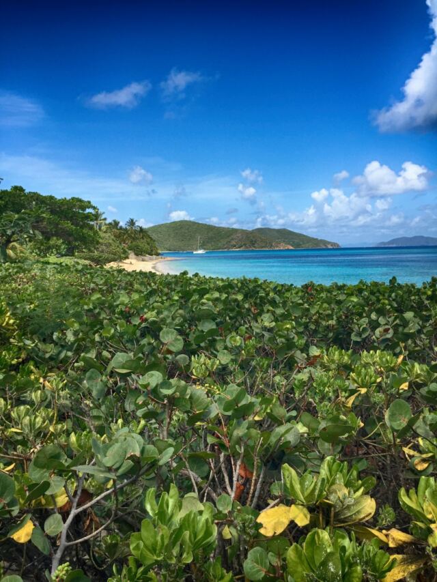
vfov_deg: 61.7
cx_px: 218
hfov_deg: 48.2
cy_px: 291
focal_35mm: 29
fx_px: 488
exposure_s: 1/1522
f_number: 2.2
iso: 32
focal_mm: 4.15
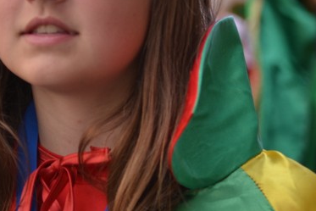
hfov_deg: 10.0
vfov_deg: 6.7
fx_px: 1809
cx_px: 65
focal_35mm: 206
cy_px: 43
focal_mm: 50
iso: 100
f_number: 2.8
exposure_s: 1/400
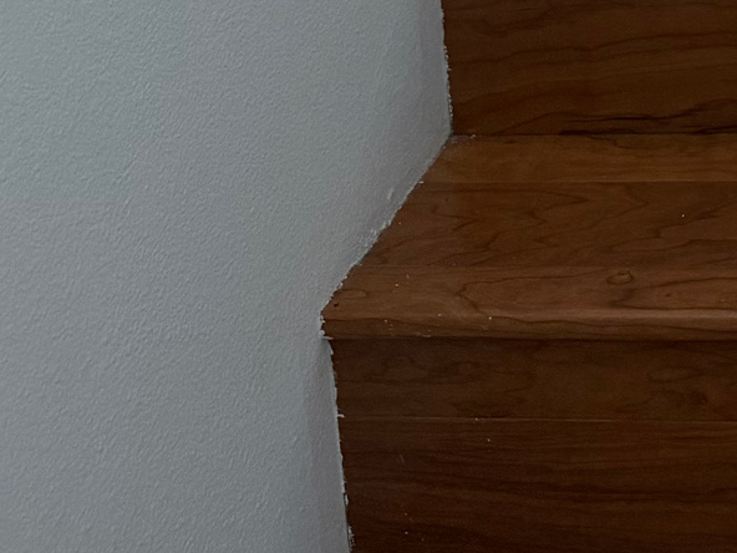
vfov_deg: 15.8
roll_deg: +1.7
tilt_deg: -11.5
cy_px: -362
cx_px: 962
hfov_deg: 21.3
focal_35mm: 83
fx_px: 1767
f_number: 1.78
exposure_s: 1/60
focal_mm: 6.76
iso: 320
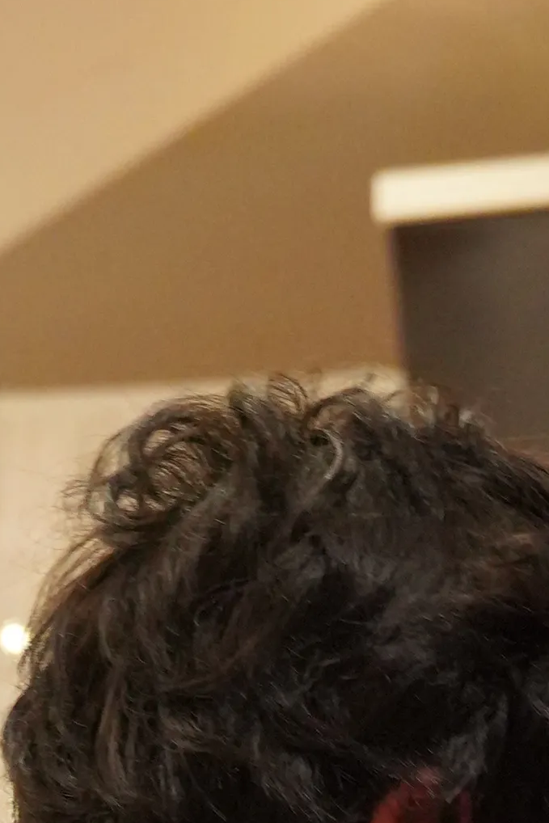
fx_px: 8643
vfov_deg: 5.4
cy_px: 1456
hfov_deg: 3.6
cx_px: 498
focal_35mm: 378
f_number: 4
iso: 3200
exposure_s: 1/60
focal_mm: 54
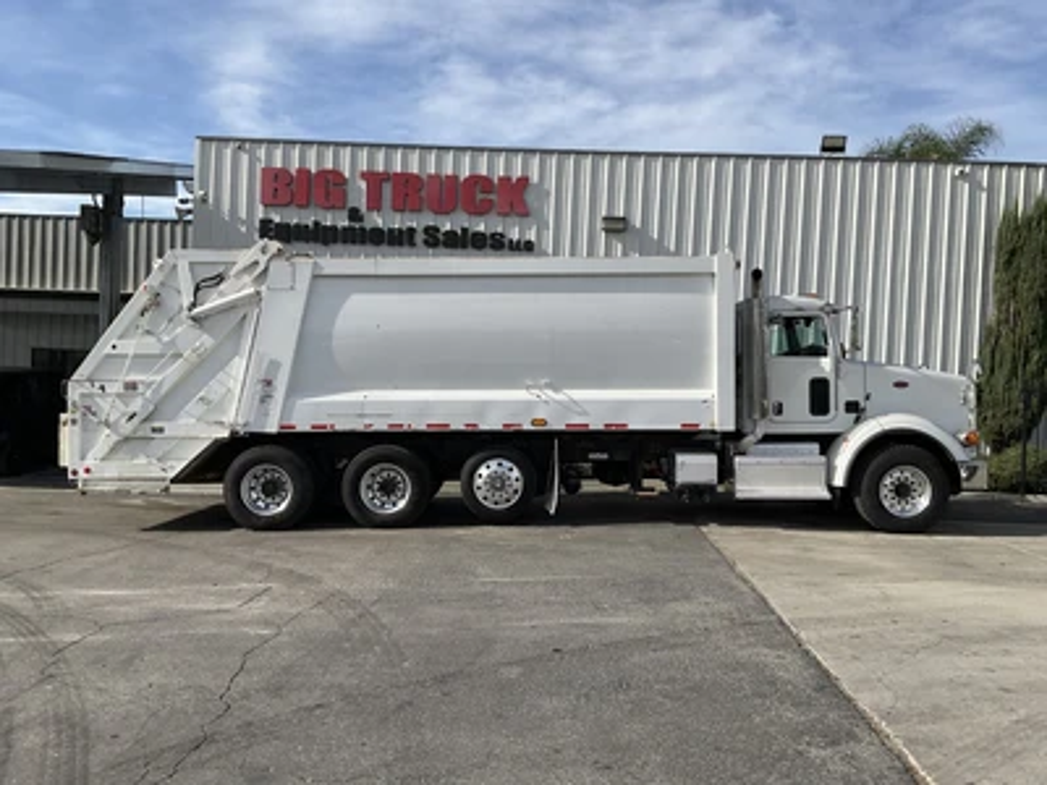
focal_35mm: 29
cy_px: 392
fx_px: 877
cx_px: 524
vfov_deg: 48.2
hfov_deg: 61.7
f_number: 1.8
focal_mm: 3
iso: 16
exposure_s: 1/2058
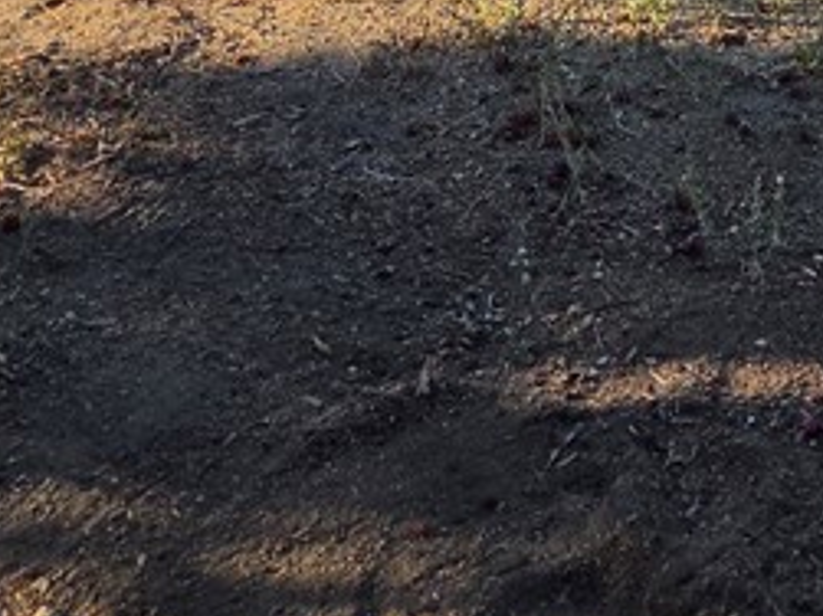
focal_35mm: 53
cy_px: -550
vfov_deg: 19.2
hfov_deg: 33.3
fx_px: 1259
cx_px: 810
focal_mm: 2.2
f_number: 1.9
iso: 32
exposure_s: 1/1325
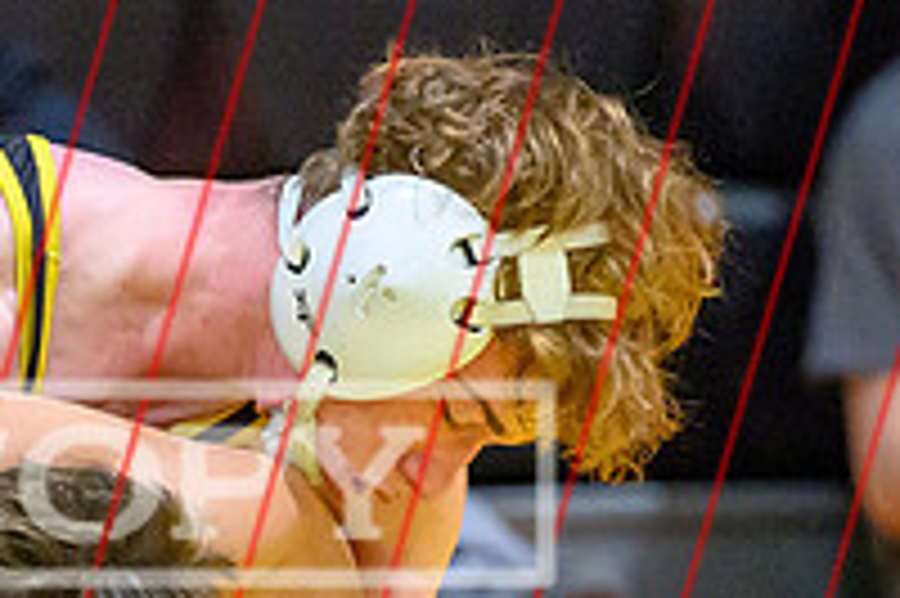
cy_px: 478
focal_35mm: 807
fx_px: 20158
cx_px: 140
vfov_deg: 1.7
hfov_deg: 2.6
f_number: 2.8
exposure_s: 1/800
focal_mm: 200
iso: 12800
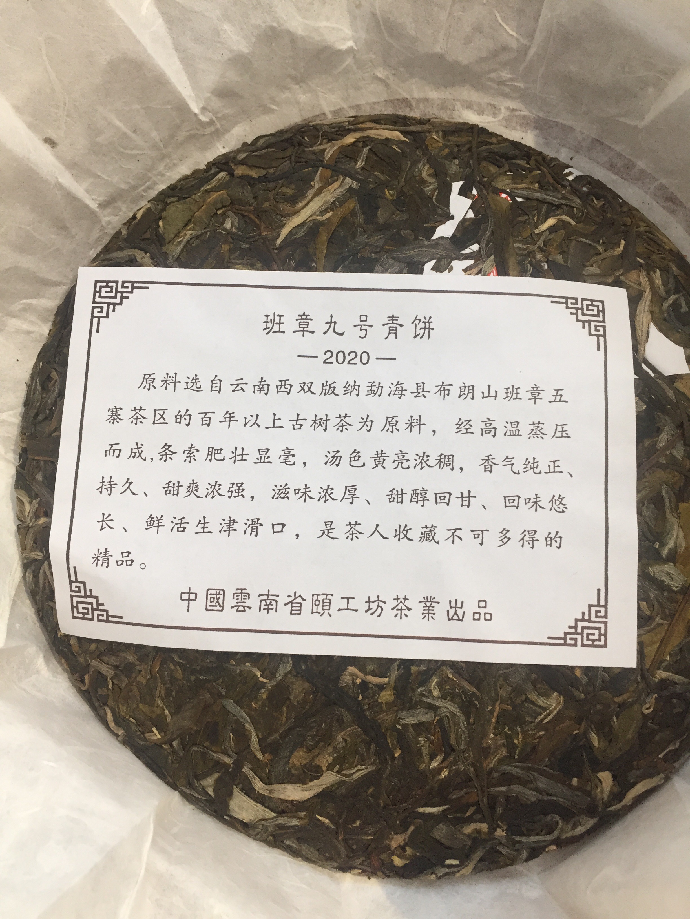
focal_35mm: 29
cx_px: 345
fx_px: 771
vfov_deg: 61.7
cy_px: 460
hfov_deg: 48.2
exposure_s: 1/33
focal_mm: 4.15
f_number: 2.2
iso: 50
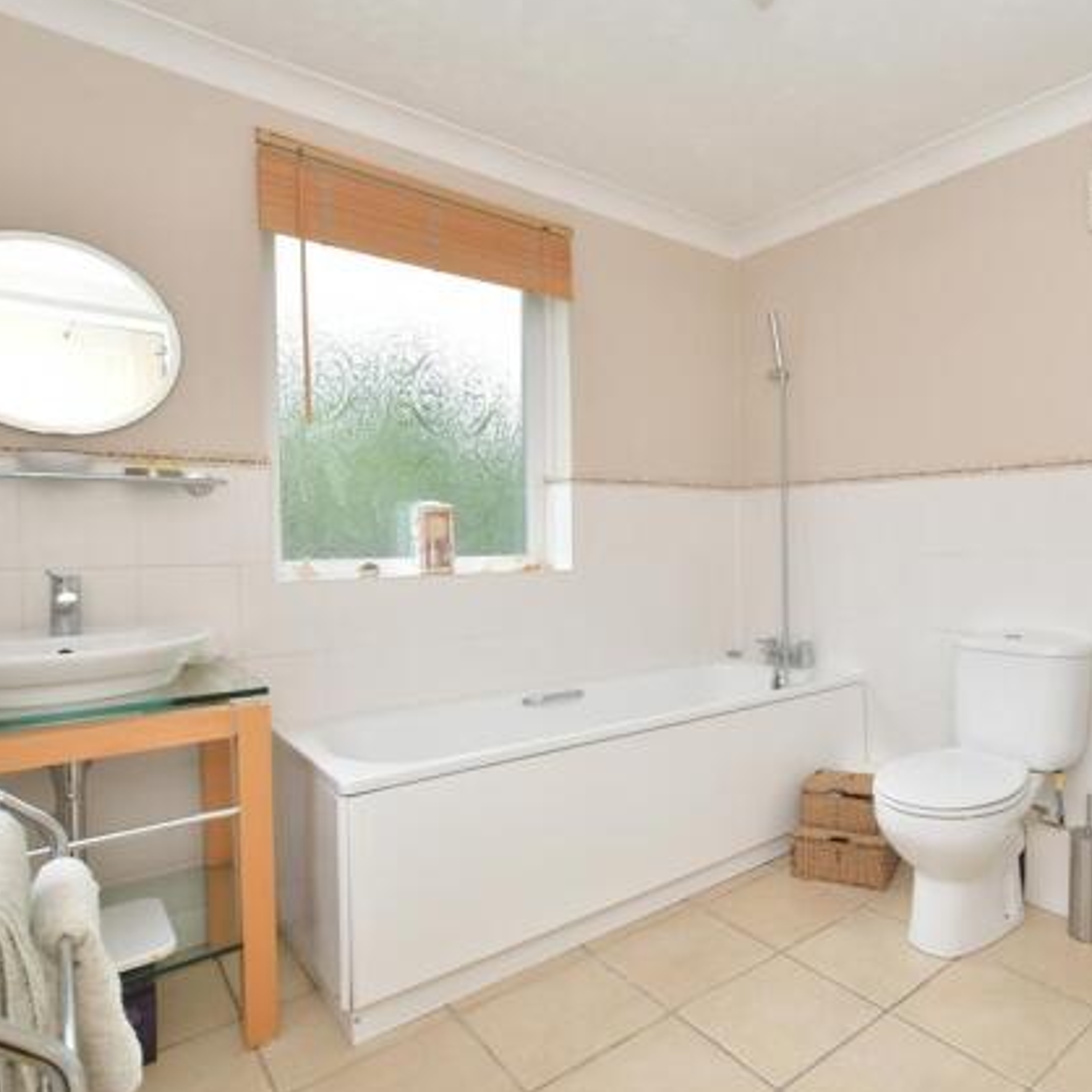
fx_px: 714
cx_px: 794
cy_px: 550
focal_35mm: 20
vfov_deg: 74.8
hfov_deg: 70.7
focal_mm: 10
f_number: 8
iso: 500
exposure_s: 1/20
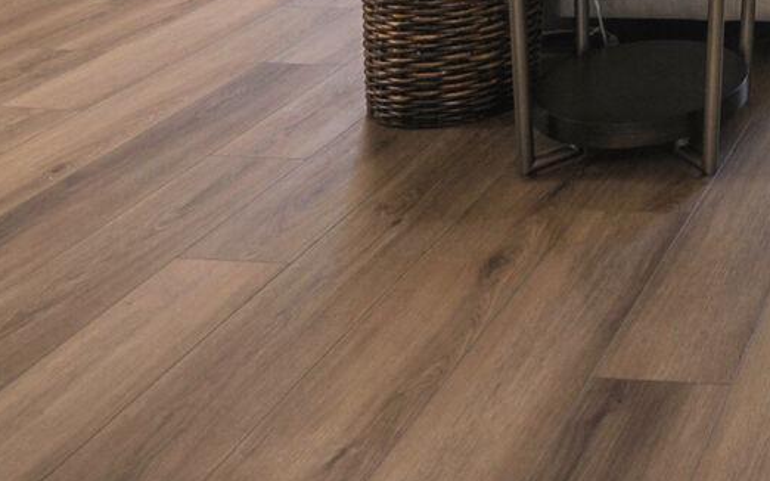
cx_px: 891
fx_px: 1133
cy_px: -341
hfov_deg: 32.1
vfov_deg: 19.2
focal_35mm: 54
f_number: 7.1
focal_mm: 16
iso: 200
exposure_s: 1/13
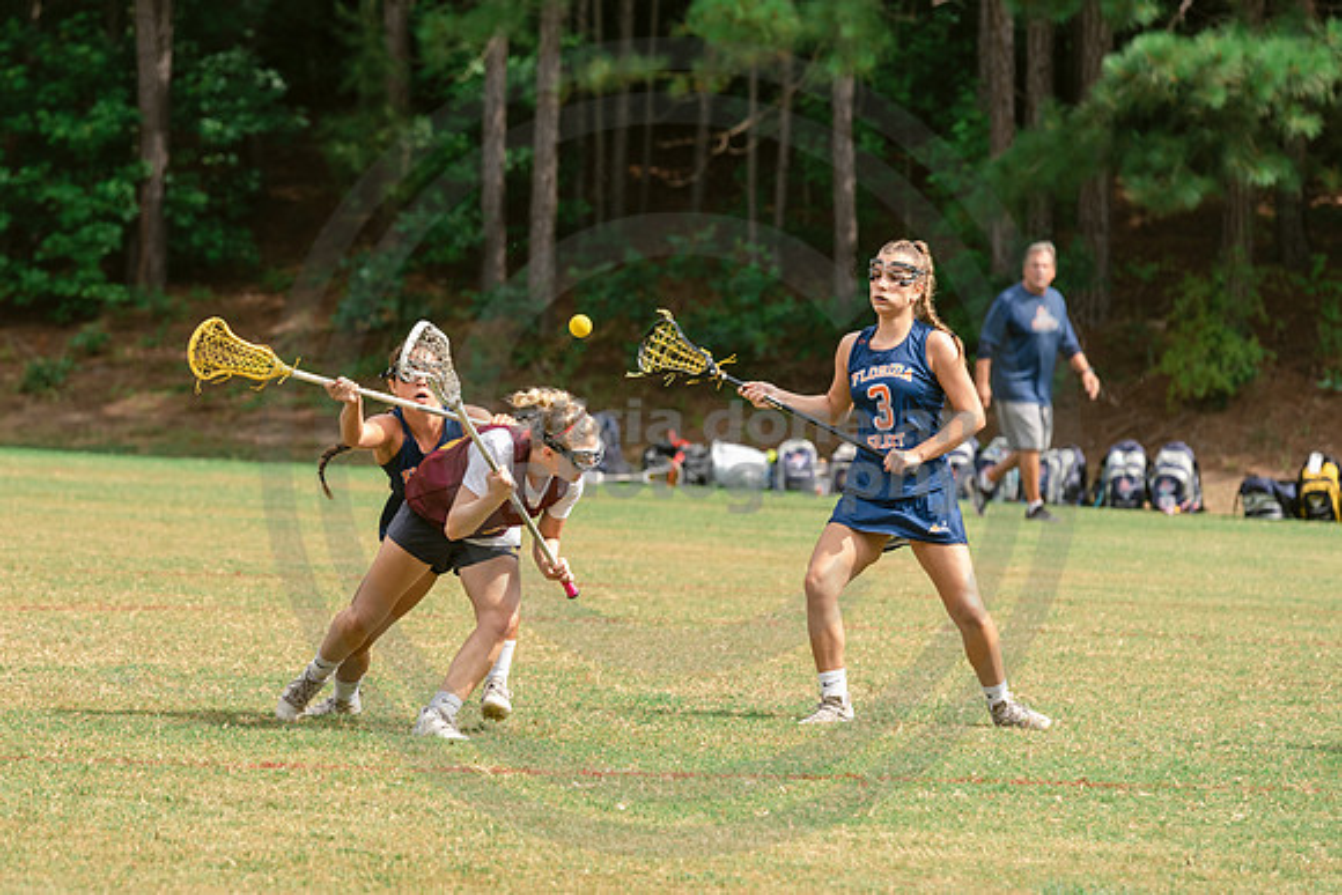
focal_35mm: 281
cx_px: 400
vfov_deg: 4.9
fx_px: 10473
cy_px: 448
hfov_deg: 7.3
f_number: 4.5
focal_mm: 200
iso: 250
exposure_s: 1/1250
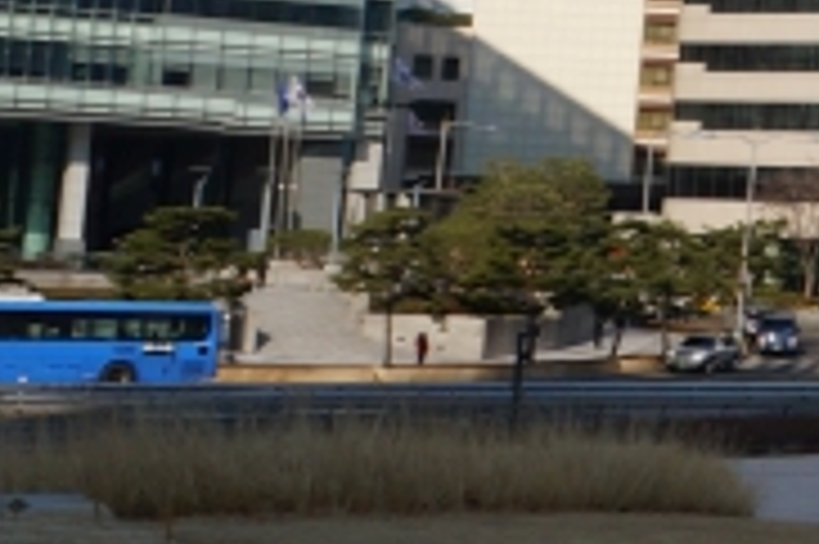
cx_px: 1971
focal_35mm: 148
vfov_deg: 9.2
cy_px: -85
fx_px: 3364
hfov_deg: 11.5
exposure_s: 1/320
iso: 200
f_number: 13
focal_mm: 18
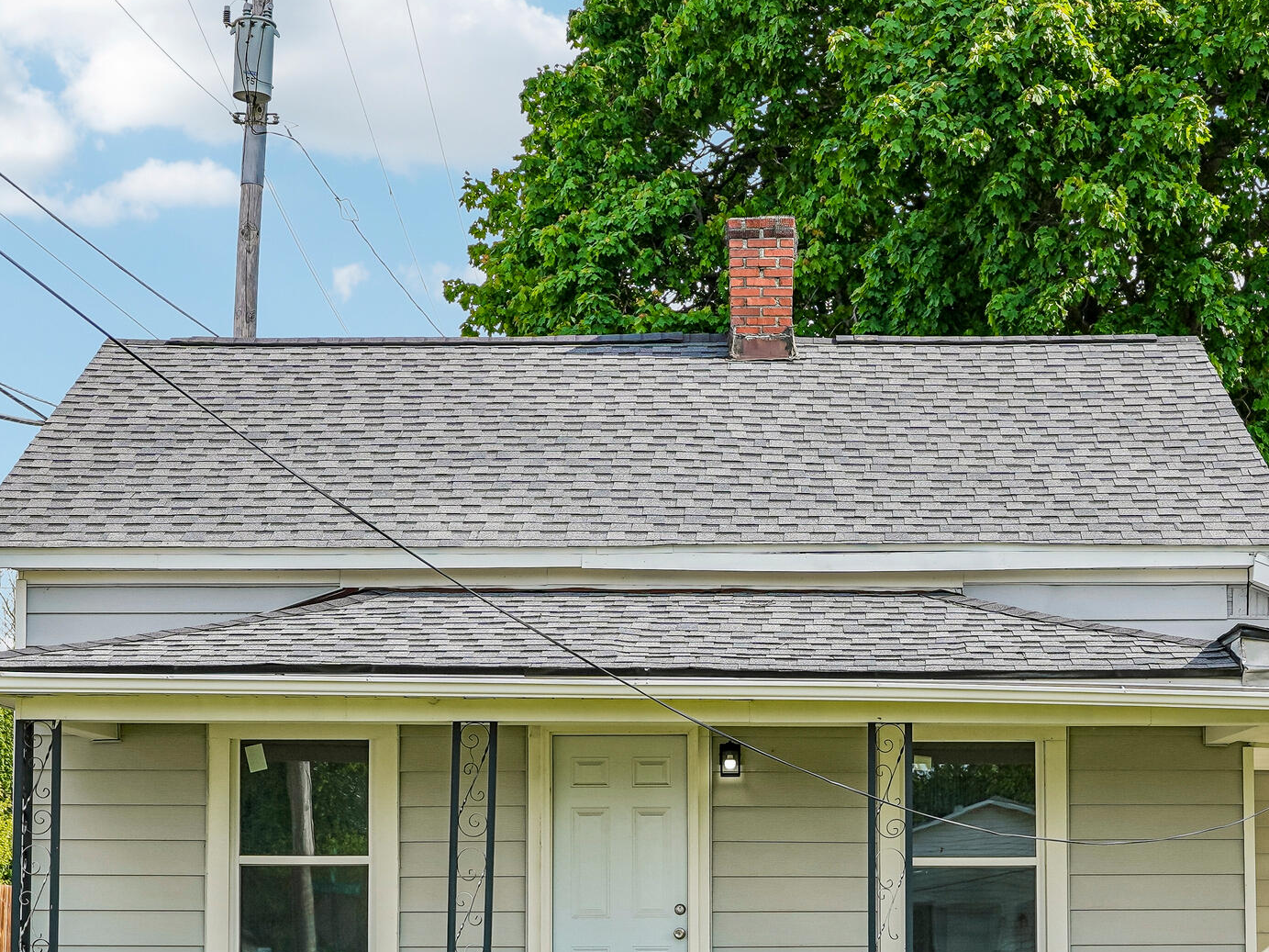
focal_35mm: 73
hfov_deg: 26.6
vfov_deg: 19.8
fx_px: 2676
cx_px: 788
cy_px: 833
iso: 100
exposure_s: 1/200
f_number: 8
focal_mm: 35
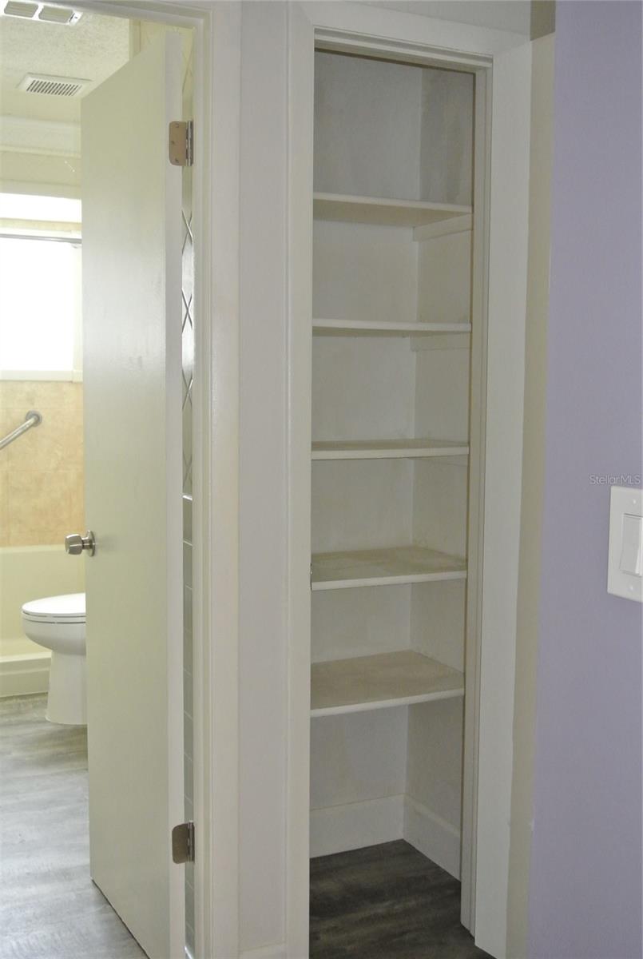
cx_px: 322
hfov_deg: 33.5
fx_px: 1067
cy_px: 480
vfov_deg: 48.4
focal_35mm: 40
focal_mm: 15.1
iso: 800
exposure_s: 1/60
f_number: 4.2
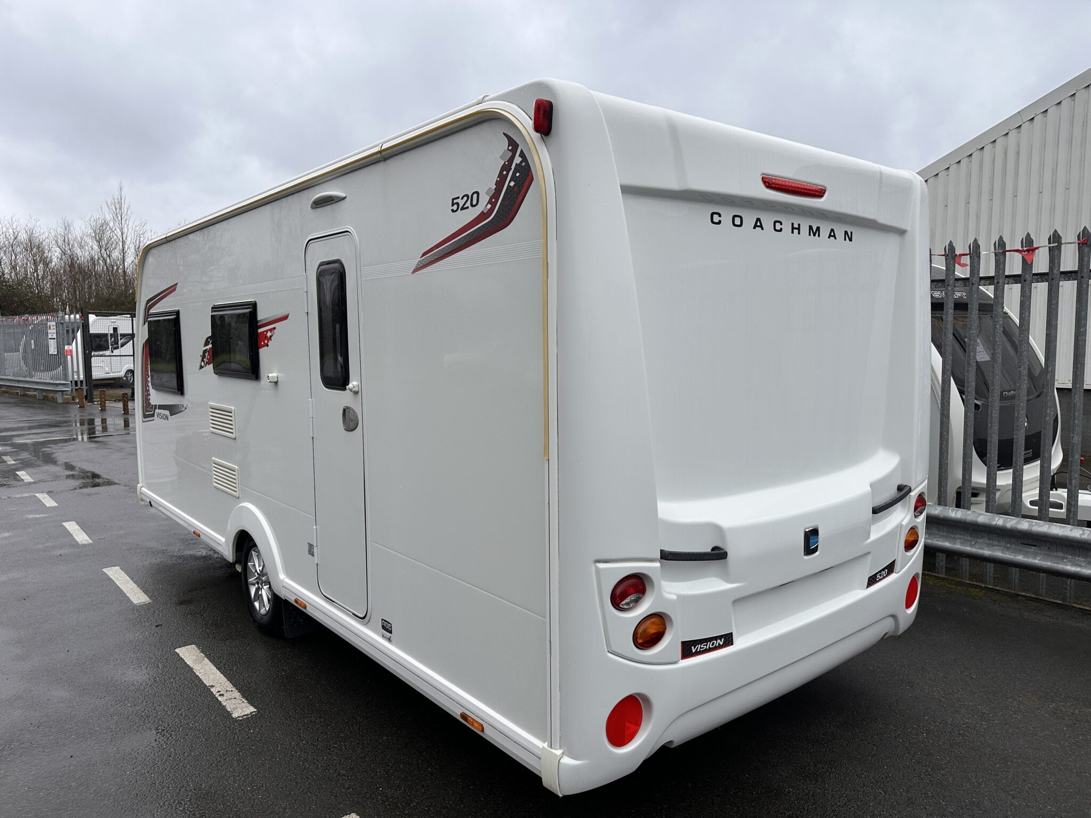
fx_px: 756
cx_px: 546
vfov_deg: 56.8
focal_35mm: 24
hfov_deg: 71.6
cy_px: 409
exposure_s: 1/1587
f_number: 1.78
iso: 80
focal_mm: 6.86
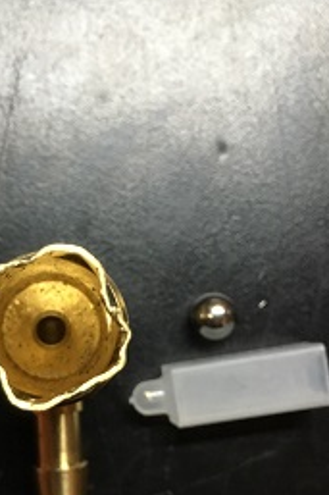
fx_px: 645
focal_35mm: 47
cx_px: 63
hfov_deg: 28.0
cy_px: 314
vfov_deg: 41.6
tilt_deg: -85.4
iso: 200
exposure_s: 1/20
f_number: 2.2
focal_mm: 4.15
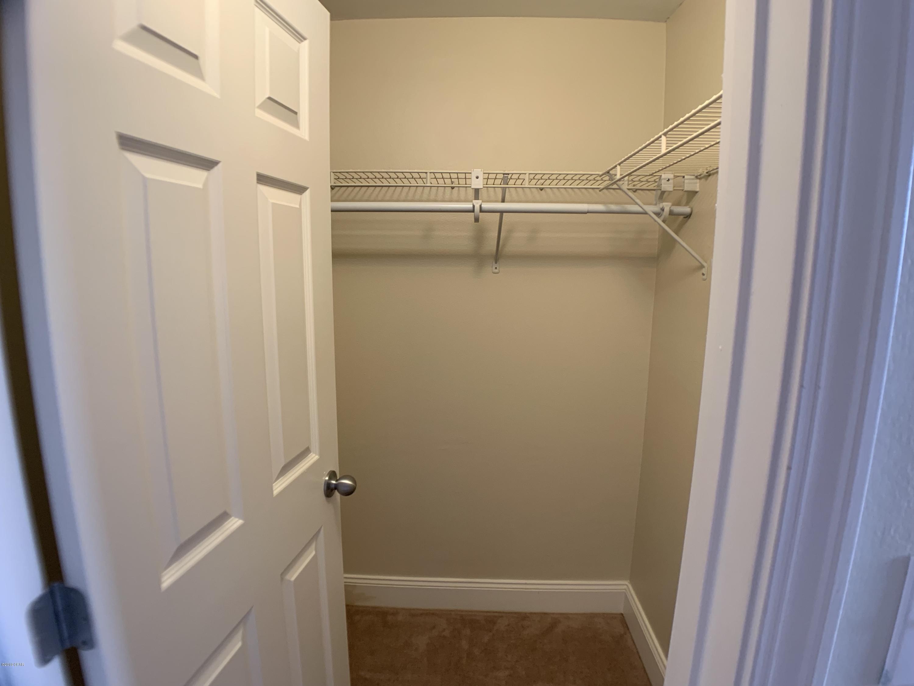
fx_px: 687
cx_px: 457
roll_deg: -2.1
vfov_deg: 53.1
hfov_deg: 67.3
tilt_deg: -8.9
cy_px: 343
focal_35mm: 26
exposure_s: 1/60
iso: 100
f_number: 1.8
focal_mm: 4.25
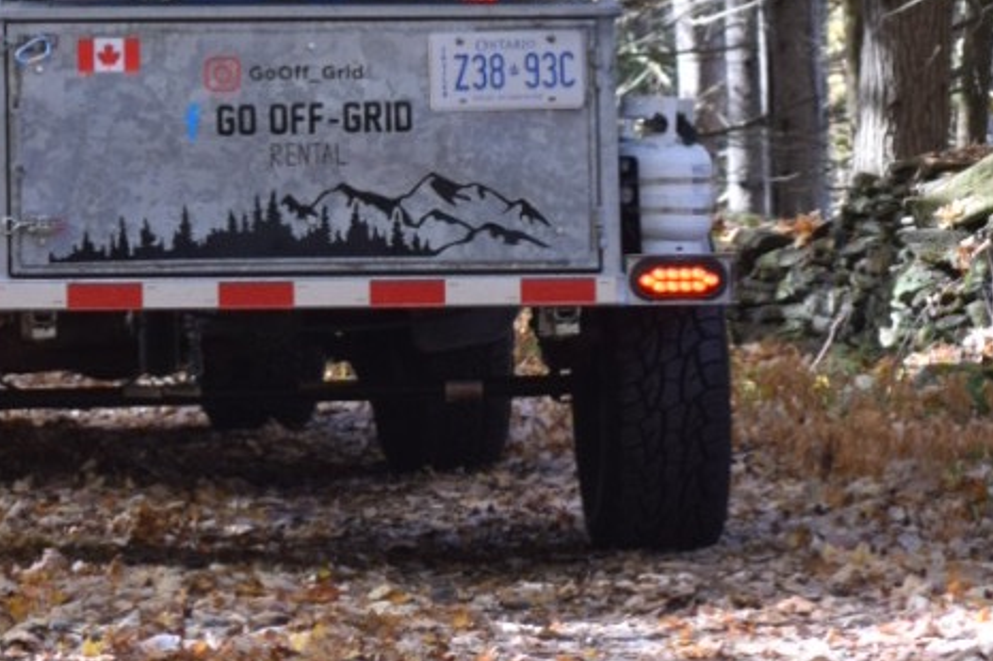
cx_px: 213
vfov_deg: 5.8
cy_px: 120
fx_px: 6532
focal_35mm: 237
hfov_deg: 8.7
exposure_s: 1/60
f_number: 5.6
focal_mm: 72
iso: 320
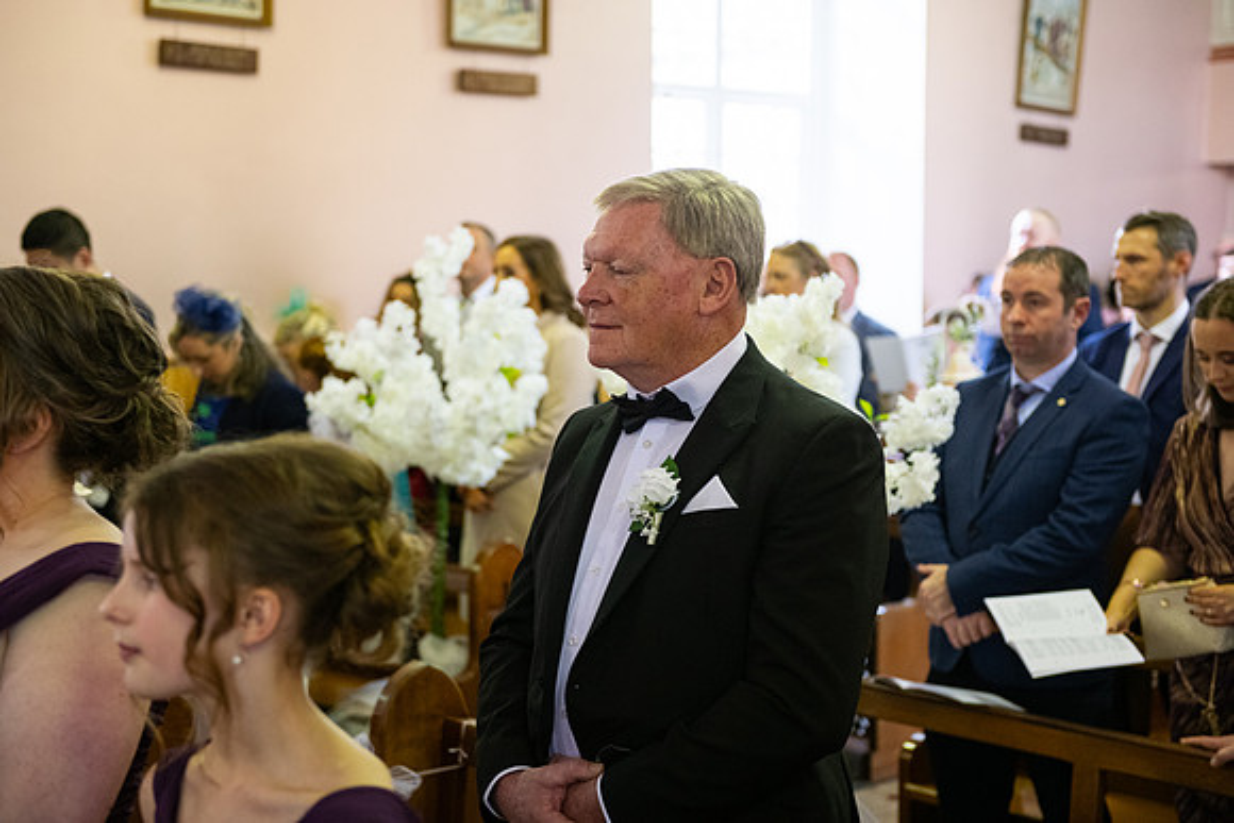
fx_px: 1988
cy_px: 412
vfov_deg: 23.4
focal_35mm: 58
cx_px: 617
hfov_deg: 34.5
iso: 1250
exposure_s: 1/160
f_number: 3.5
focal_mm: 58
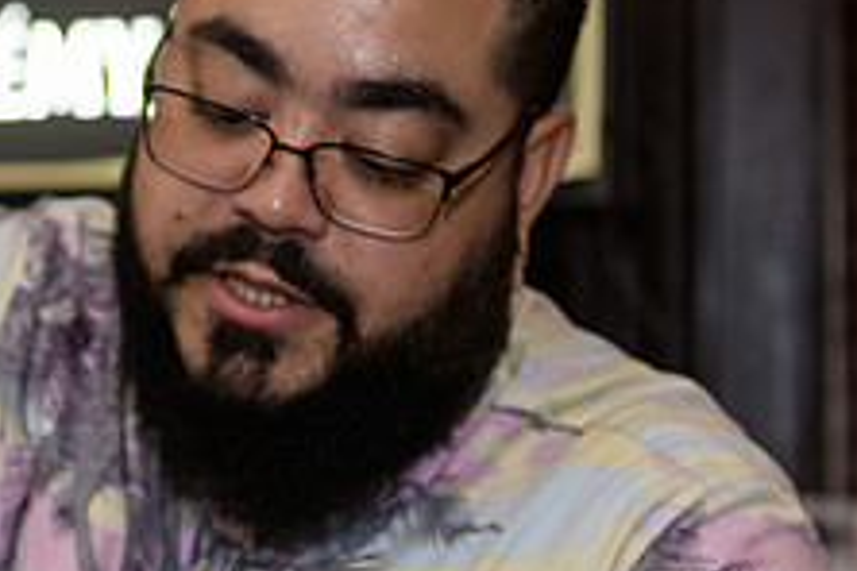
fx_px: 3428
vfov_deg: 9.5
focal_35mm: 144
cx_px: 35
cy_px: 411
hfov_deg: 14.1
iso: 1000
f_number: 3.2
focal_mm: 55
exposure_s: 1/100
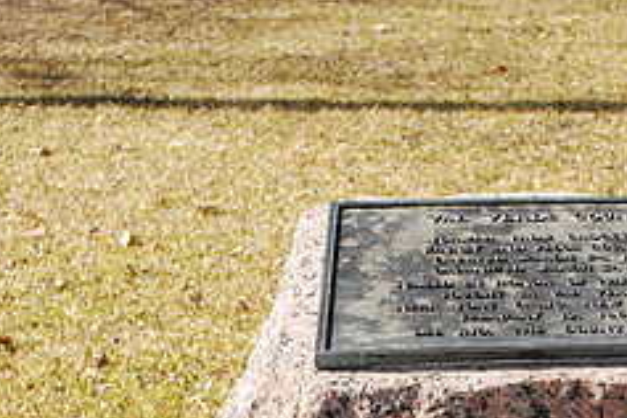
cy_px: 468
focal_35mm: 125
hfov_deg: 16.3
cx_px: 513
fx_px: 2177
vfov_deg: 10.8
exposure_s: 1/125
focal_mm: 34
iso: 160
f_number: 5.6
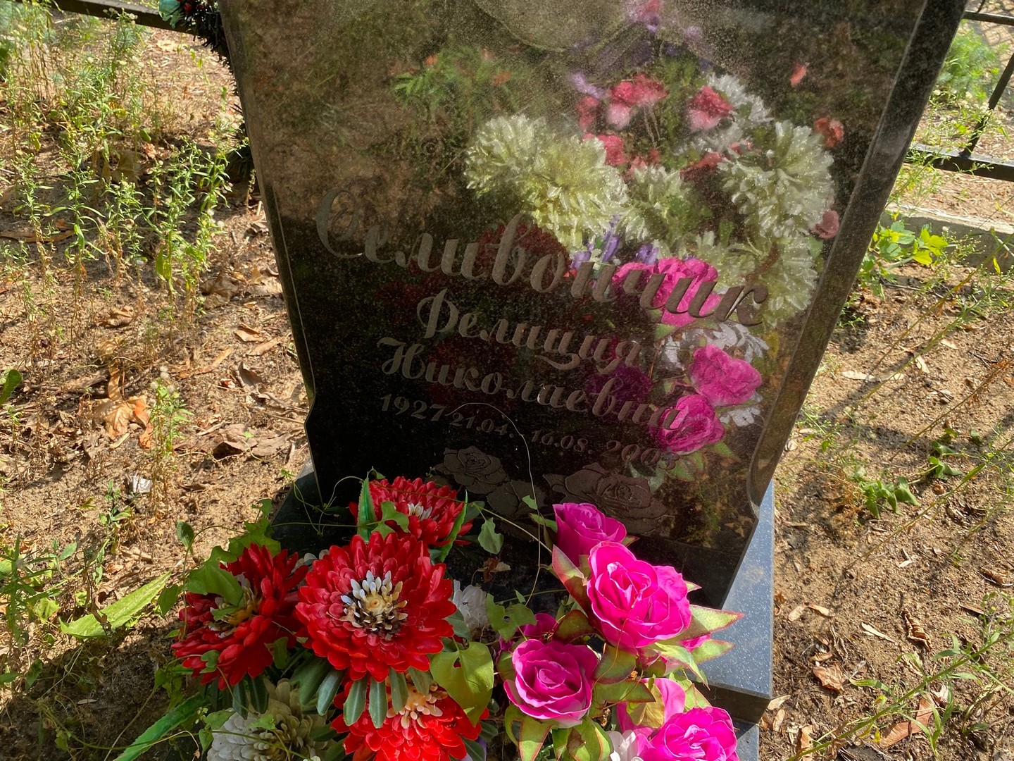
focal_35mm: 26
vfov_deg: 53.1
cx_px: 507
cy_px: 380
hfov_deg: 67.3
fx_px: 762
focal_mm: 4.25
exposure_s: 1/414
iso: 32
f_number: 1.8
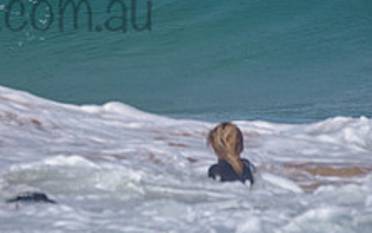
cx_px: -113
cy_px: -54
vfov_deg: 0.8
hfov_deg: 1.3
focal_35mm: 1636
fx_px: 16595
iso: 80
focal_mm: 500
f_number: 5.6
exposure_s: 1/2000
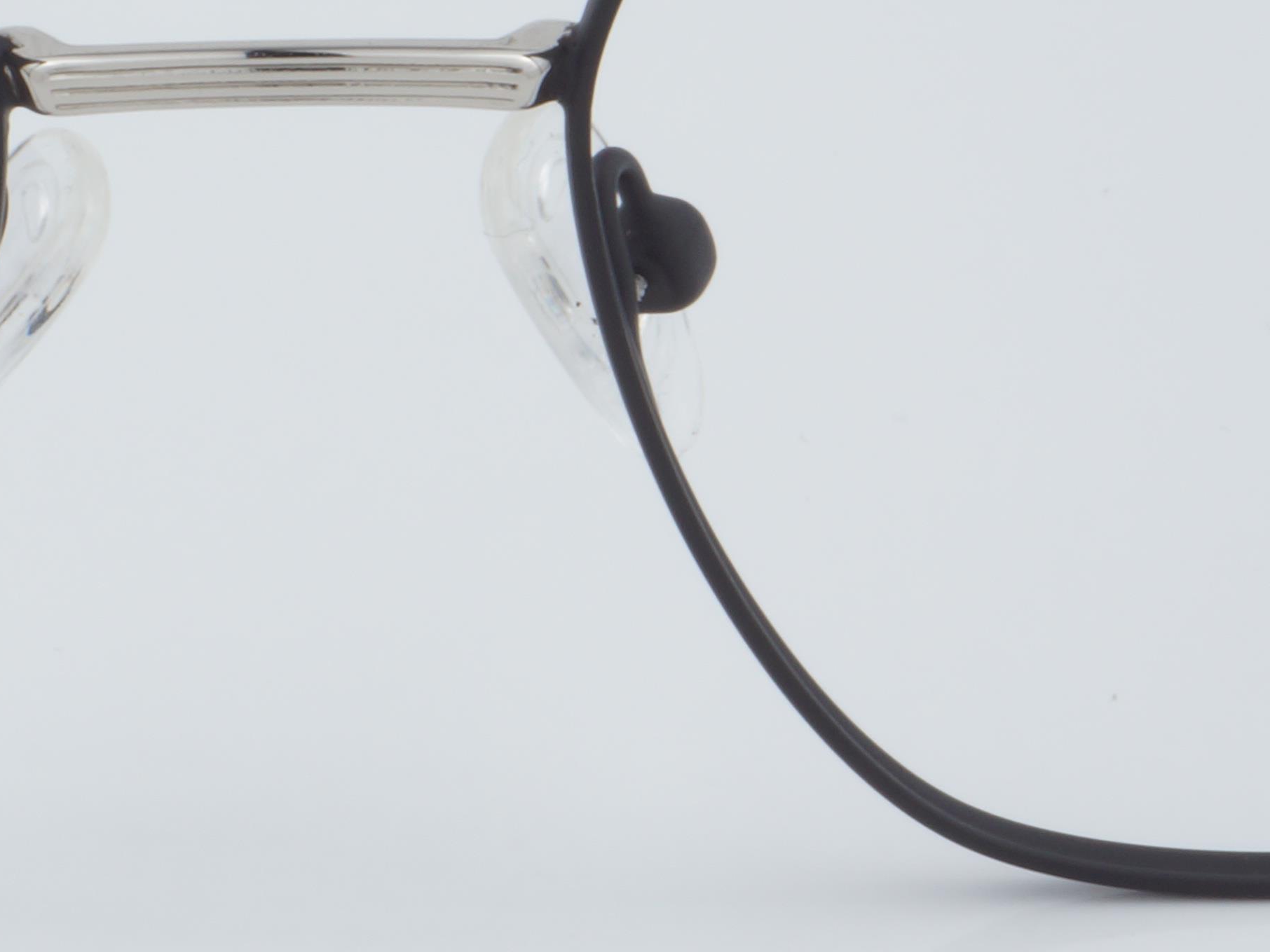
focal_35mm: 263
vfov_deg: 5.7
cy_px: 347
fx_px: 9634
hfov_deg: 7.5
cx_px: 266
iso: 100
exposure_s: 1/4
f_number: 32
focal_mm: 55
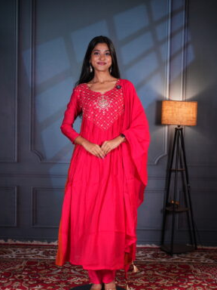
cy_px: 163
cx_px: 105
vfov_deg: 31.2
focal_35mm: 62
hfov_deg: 23.6
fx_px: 518
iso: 500
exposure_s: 1/100
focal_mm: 55
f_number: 4
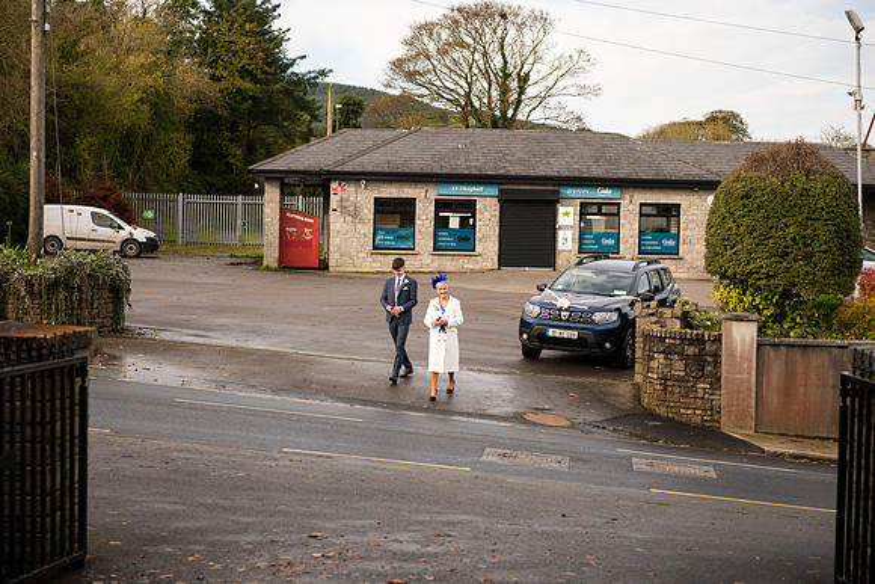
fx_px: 1702
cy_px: 292
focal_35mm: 70
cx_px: 438
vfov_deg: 19.5
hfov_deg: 28.8
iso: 200
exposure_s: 1/1000
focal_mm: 70
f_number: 3.5
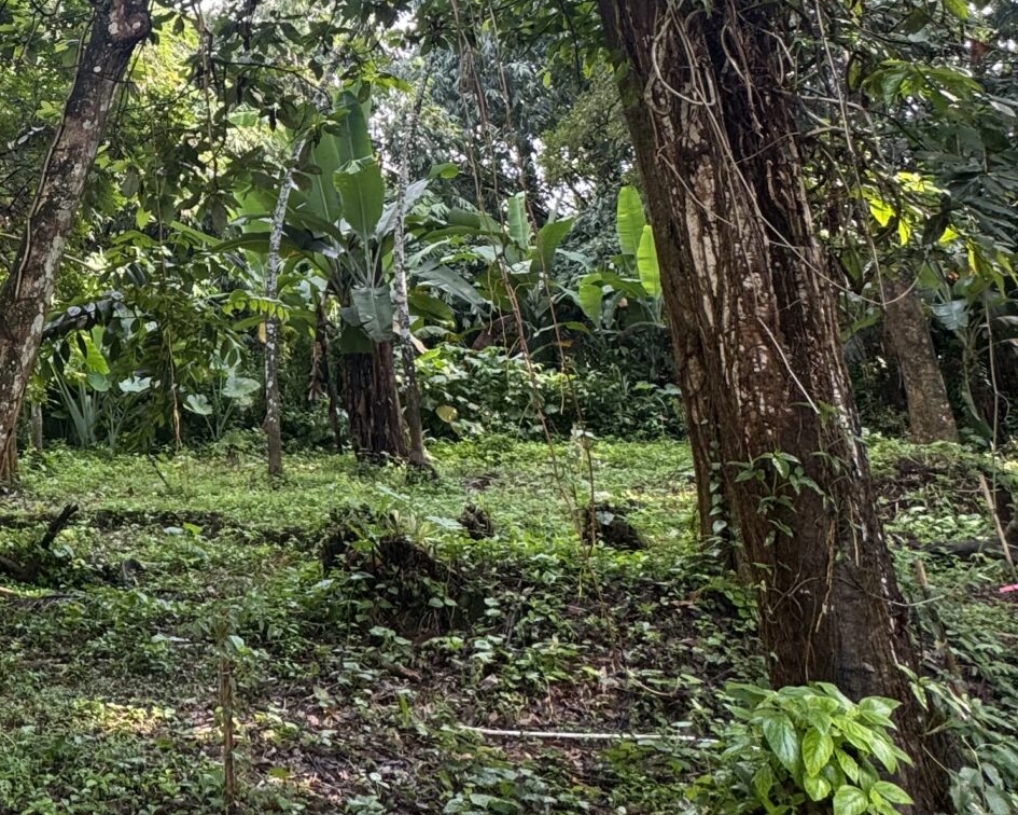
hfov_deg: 42.6
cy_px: 54
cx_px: 10
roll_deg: +2.1
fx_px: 1115
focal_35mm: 37
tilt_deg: +14.3
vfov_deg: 37.1
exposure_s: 1/99
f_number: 2.2
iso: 50
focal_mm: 2.22
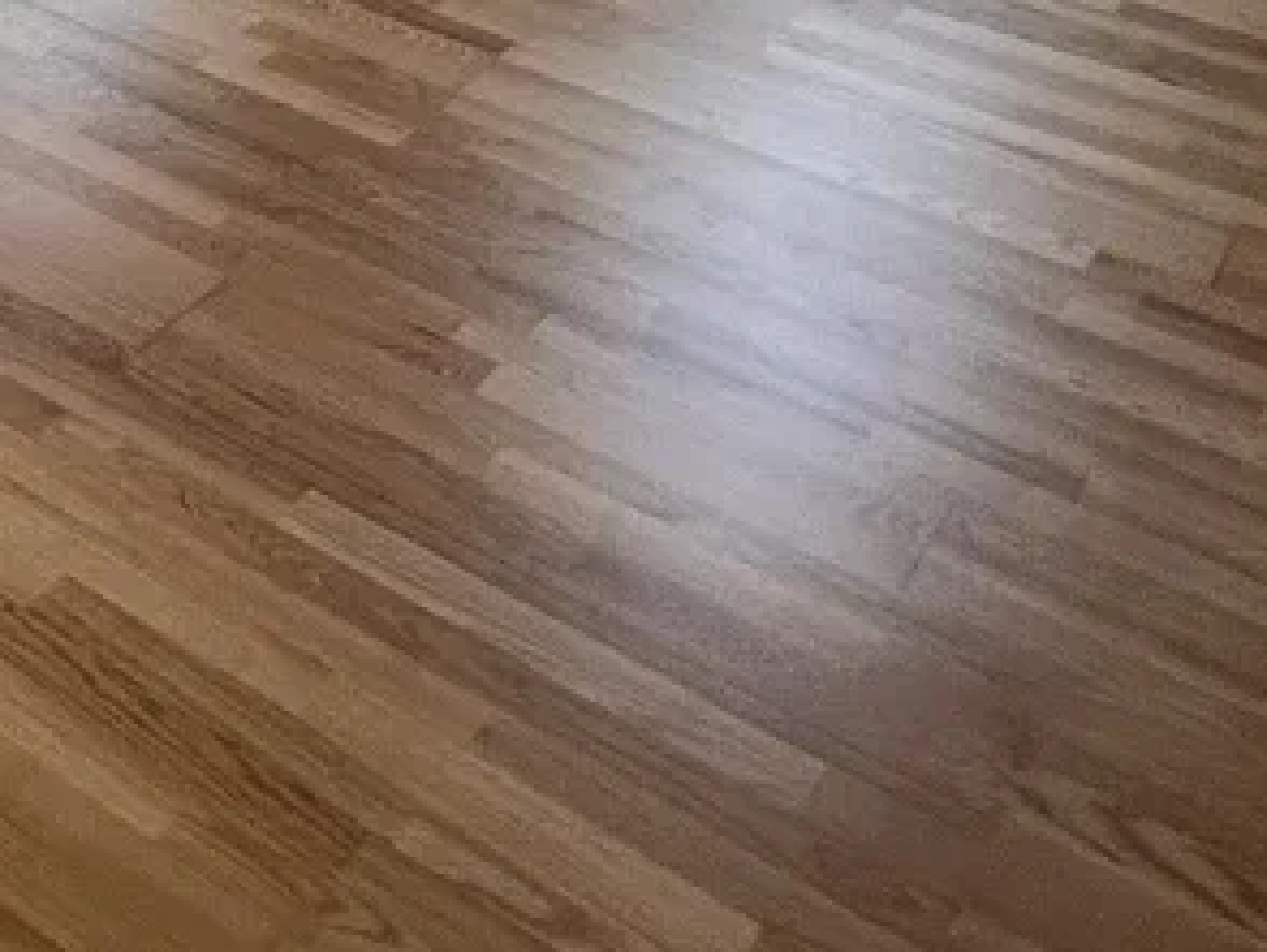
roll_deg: -0.4
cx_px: -552
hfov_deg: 27.3
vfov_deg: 23.2
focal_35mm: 53
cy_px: -405
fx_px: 1941
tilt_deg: -15.8
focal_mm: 1.57
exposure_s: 1/100
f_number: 1.8
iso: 250
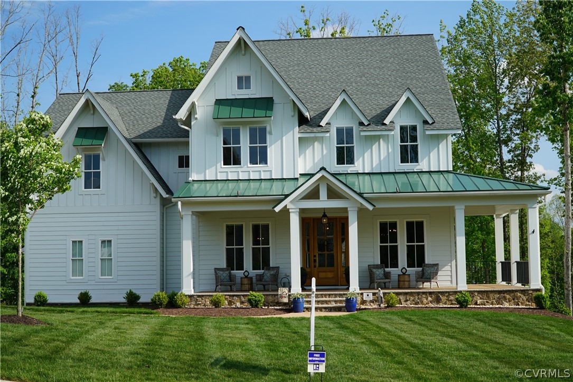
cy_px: 191
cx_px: 286
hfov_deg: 46.4
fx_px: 668
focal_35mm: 42
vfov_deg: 31.9
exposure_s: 1/160
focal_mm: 28
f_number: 10
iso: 100
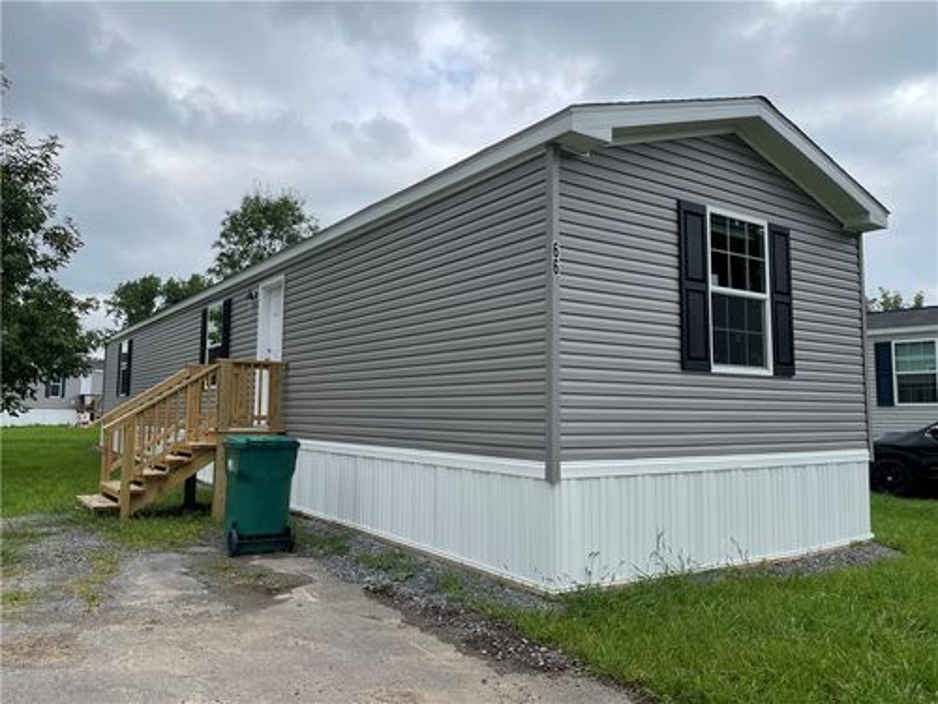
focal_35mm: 26
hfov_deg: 67.3
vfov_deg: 53.1
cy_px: 352
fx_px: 705
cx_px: 469
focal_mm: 4.2
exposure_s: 1/3401
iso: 32
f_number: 1.6
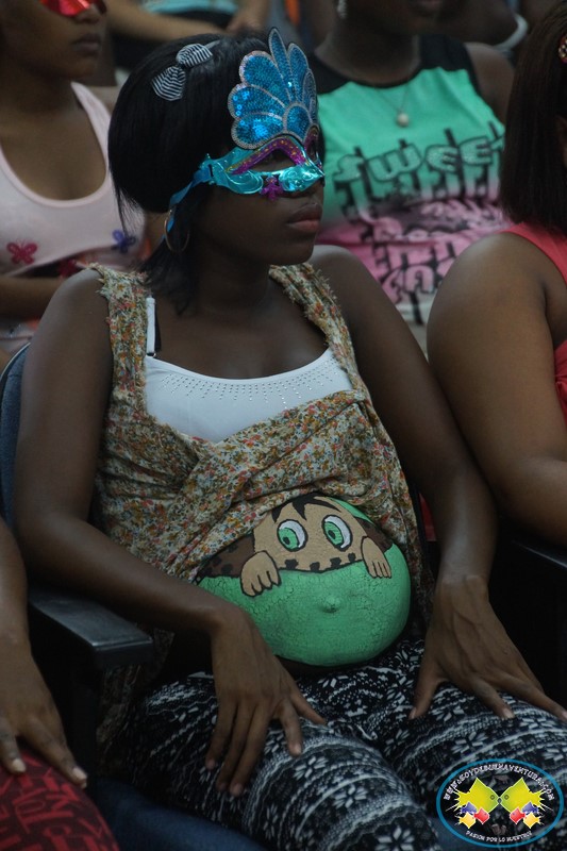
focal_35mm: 180
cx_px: 284
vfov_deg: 11.4
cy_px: 426
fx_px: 4254
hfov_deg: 7.6
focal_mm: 120
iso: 1600
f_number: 5.6
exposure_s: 1/40
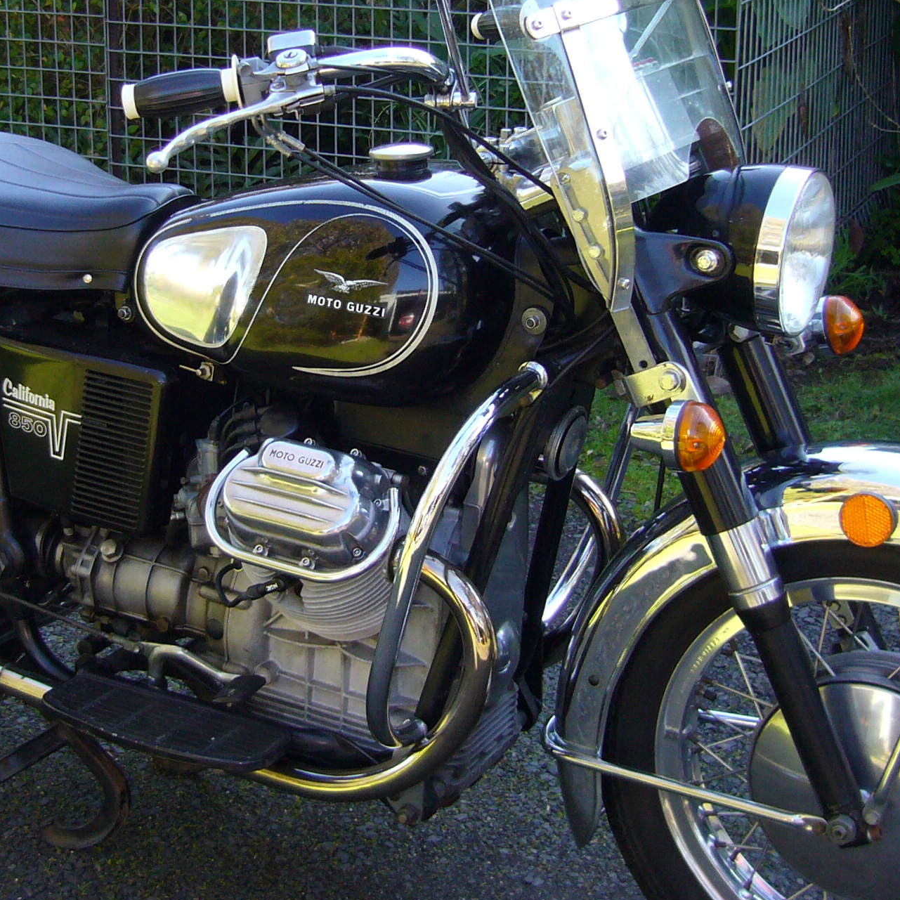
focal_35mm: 68
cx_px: 348
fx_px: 2000
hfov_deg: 25.3
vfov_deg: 25.2
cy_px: 274
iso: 100
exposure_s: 1/160
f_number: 2.8
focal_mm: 5.8
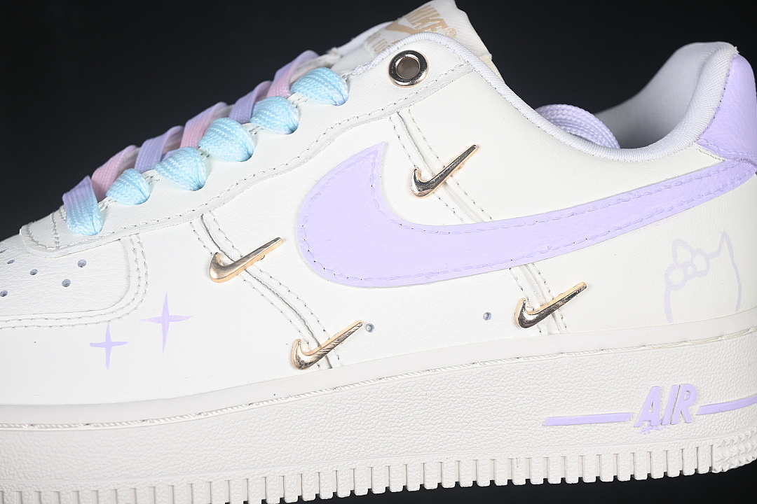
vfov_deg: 18.2
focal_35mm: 75
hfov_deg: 27.0
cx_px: 378
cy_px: 252
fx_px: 1577
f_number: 7.1
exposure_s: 1/80
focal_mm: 50
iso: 160
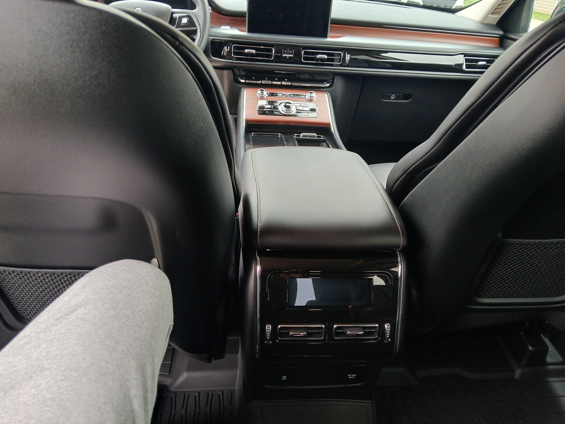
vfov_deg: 53.1
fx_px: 424
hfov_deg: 67.3
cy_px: 212
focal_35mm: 26
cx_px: 282
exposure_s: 1/60
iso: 160
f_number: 1.8
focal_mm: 3.98
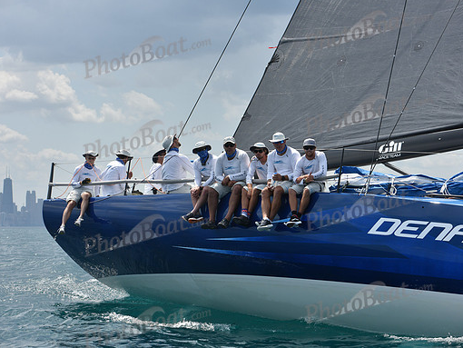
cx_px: 259
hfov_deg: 20.8
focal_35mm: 94
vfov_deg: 15.7
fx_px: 1258
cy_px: 173
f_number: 7.1
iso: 250
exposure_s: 1/1250
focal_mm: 86
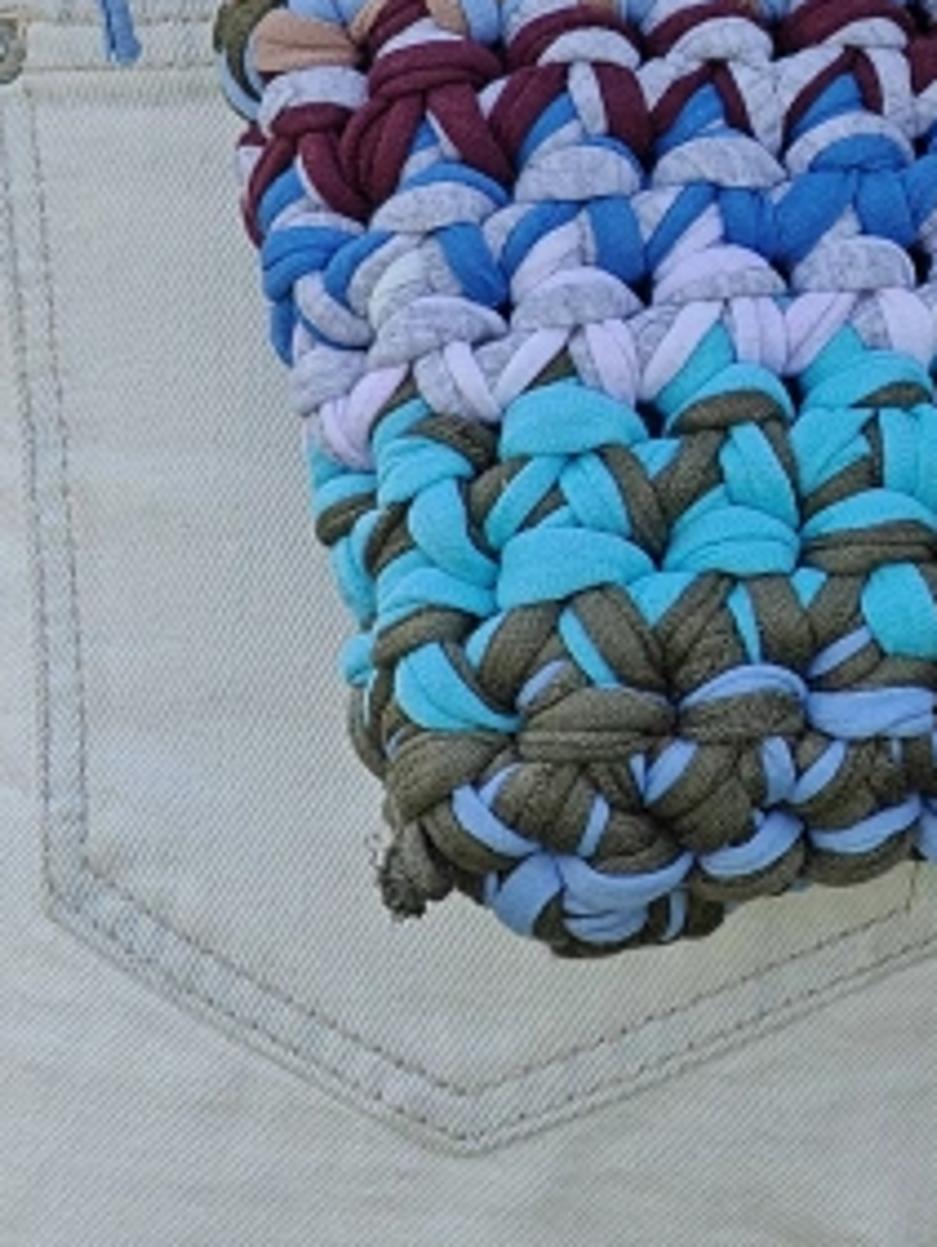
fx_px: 6023
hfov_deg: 8.8
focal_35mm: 167
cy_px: 182
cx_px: 1239
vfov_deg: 11.8
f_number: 4.5
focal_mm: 7.1
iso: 50
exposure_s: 1/219
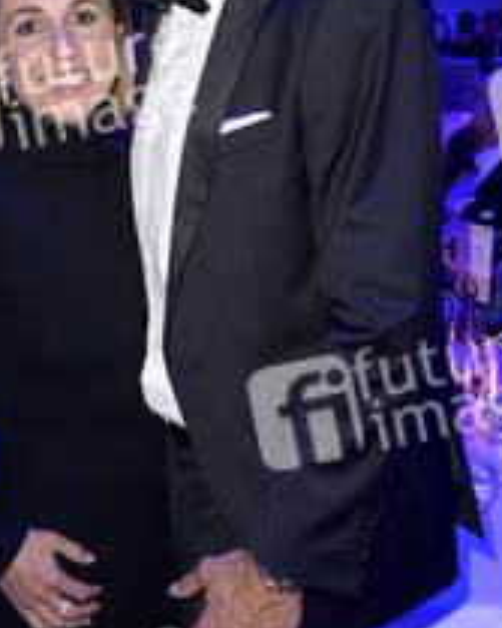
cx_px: 129
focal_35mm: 61
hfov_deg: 24.7
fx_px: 1134
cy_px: 249
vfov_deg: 30.9
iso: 2500
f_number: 6.3
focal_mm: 34
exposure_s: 1/25
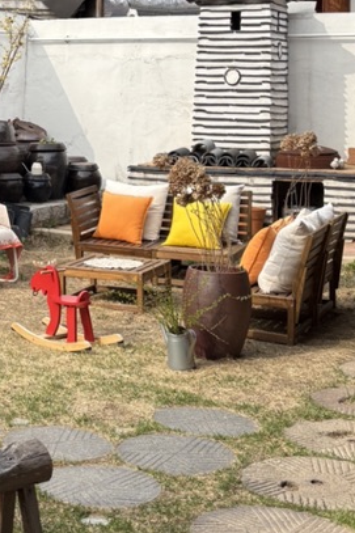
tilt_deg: -1.1
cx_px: -76
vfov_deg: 29.4
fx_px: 1007
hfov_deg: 18.9
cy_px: 166
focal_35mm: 68
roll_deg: +0.8
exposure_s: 1/2639
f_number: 1.6
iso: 50
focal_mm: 5.96
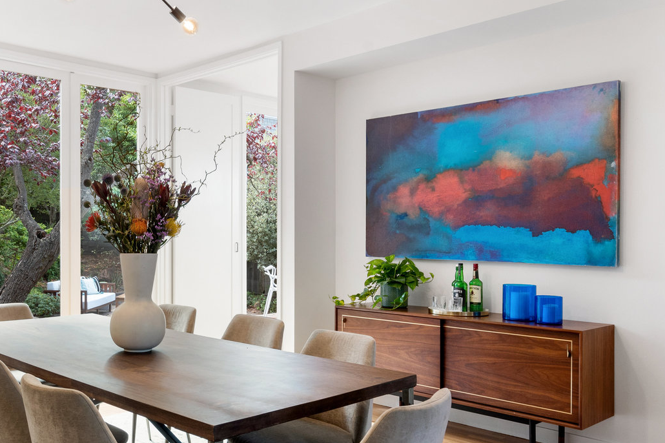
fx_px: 609
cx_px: 230
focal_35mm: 33
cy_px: 326
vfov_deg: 39.0
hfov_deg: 56.2
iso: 400
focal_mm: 17
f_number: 9
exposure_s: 1/10
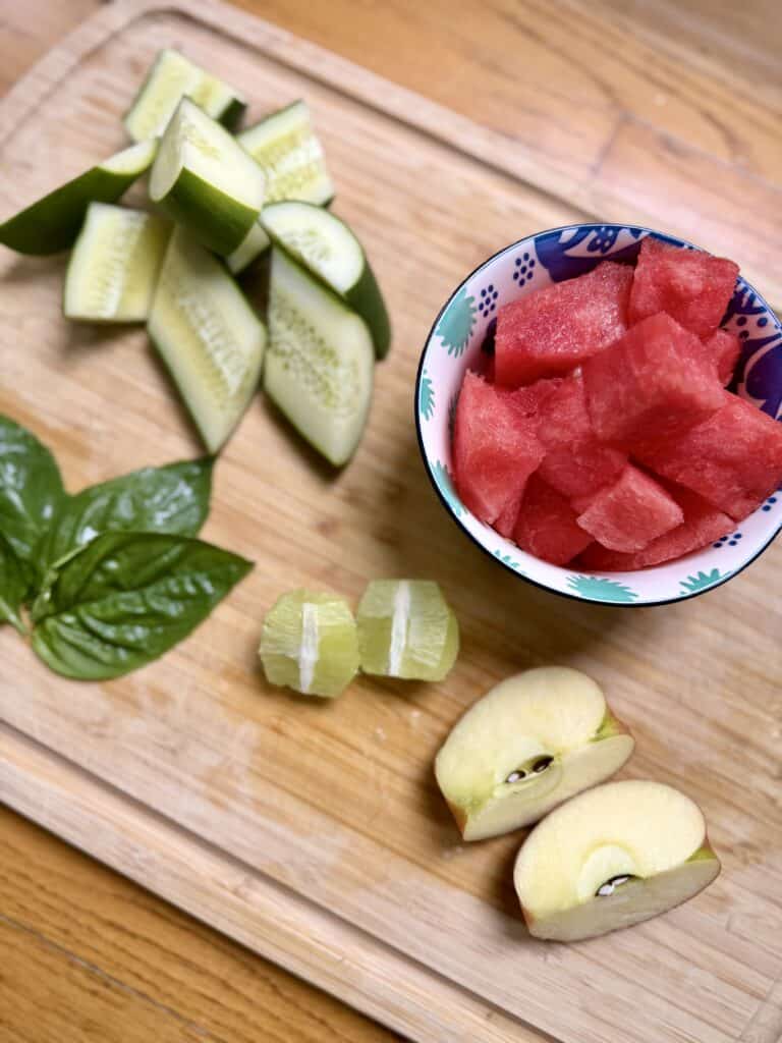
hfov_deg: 56.8
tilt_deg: -80.1
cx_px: 391
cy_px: 522
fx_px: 723
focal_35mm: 24
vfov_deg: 71.6
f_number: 1.78
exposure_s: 1/199
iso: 64
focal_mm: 6.76
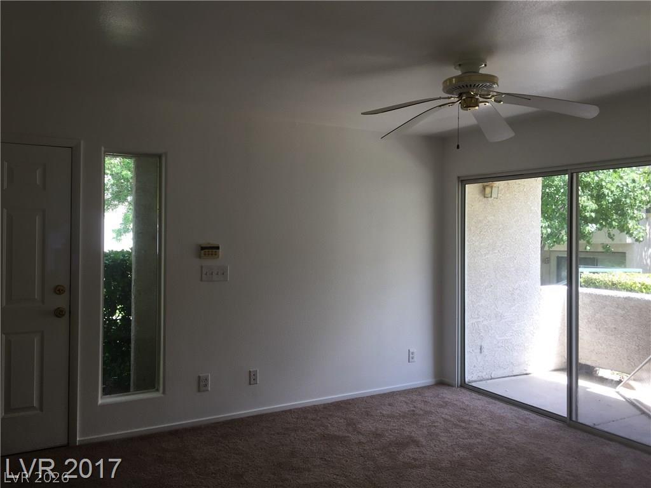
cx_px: 326
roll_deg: -1.4
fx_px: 545
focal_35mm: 29
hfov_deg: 61.7
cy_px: 244
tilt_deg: -1.0
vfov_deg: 48.2
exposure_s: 1/126
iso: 32
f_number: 2.2
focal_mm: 4.15
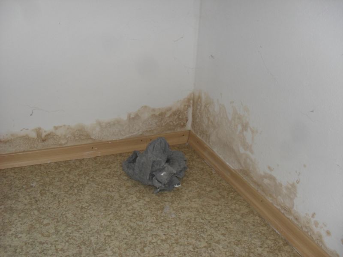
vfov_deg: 40.7
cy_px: 128
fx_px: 347
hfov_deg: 52.6
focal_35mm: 35
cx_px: 172
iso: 200
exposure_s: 1/45
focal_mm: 6.3
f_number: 3.2
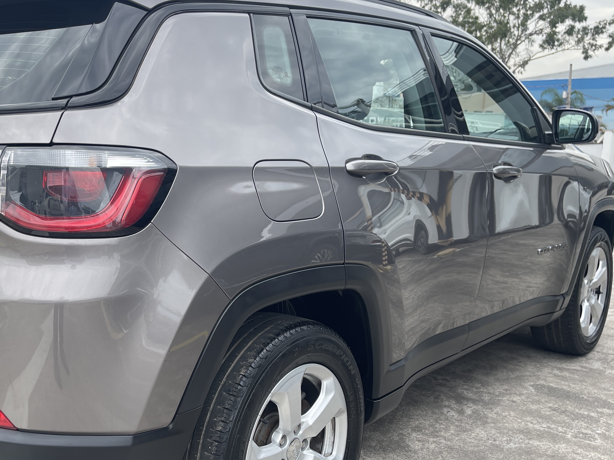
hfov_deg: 47.8
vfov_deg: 37.7
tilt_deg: -10.0
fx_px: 674
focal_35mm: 38
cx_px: 186
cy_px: 250
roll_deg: -0.6
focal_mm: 5.1
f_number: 1.6
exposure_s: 1/731
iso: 32
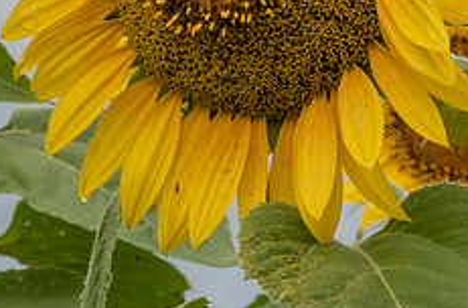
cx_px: 2
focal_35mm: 424
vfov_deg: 3.2
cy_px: -40
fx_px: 5490
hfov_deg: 4.9
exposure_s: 1/3
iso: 100
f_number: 25
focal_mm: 105
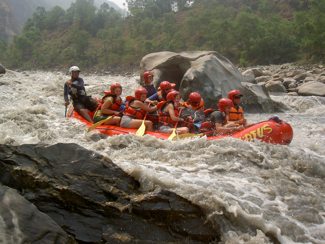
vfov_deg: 34.3
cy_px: 125
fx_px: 394
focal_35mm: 42
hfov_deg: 44.8
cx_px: 152
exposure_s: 1/250
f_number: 4.7
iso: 50
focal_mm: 8
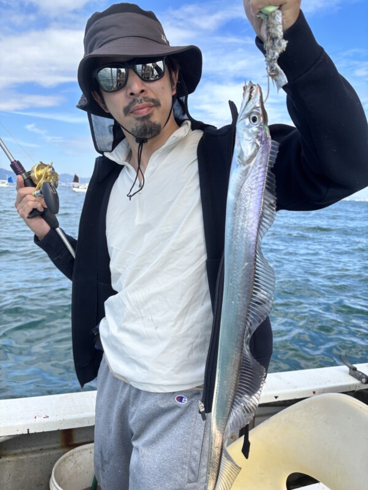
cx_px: 184
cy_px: 245
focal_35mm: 26
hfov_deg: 53.1
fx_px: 369
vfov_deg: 67.3
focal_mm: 5.96
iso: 50
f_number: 1.6
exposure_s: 1/1381
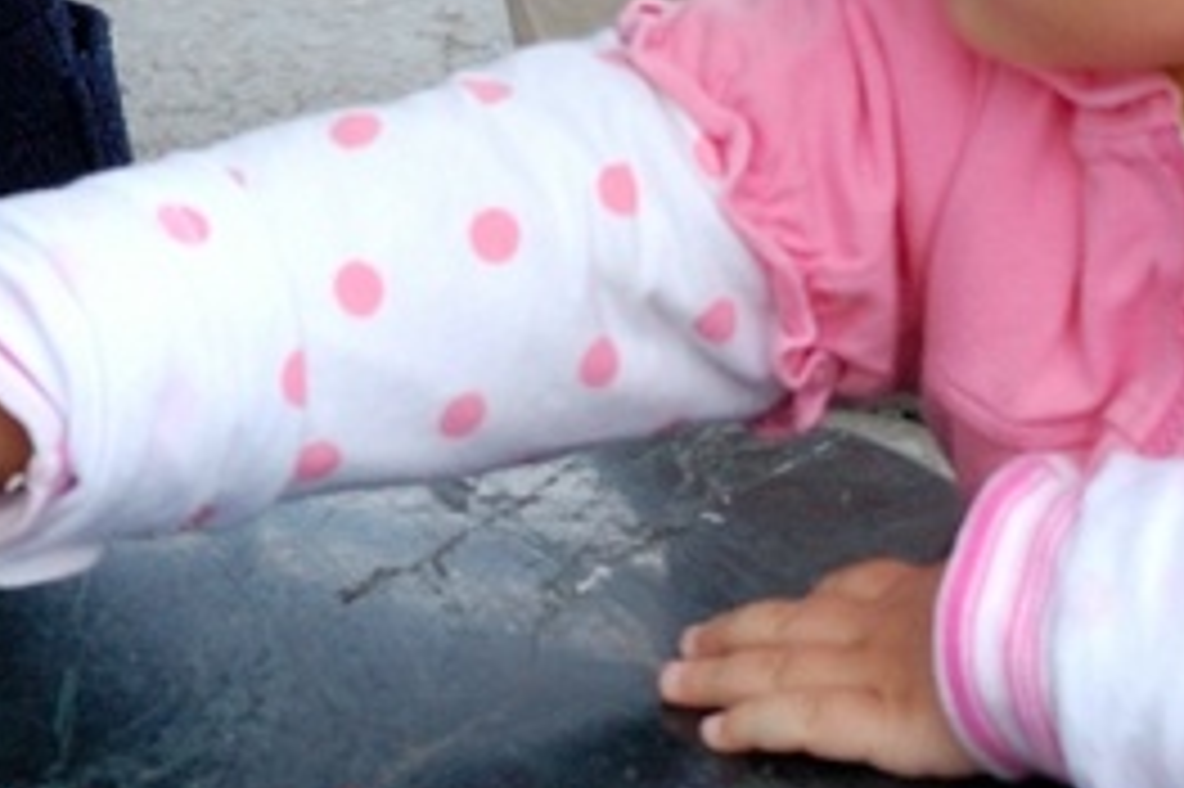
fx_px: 6146
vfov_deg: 7.3
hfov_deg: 11.0
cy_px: -133
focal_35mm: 187
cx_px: 878
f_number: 5.6
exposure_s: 1/100
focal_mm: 32
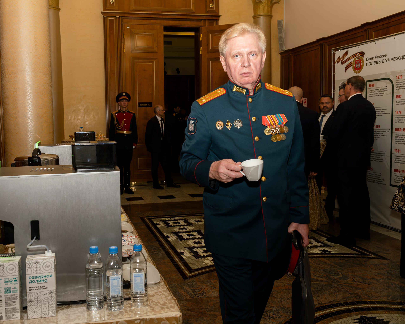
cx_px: 152
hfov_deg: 55.3
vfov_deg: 46.0
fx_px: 382
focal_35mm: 32
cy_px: 154
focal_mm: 18.1
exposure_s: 1/125
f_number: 4
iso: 500
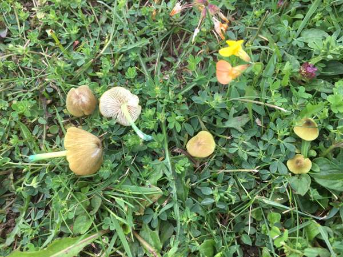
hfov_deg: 61.7
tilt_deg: -70.0
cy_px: 128
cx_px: 172
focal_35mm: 29
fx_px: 287
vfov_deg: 48.2
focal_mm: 4.15
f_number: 2.2
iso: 25
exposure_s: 1/167
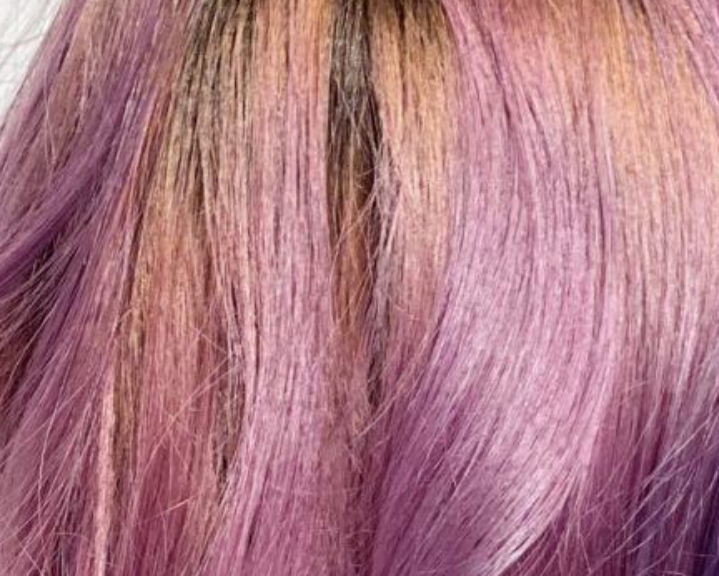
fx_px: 5003
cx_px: 616
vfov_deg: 6.4
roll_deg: +2.1
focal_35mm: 235
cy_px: 1070
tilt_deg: -22.3
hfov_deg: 8.2
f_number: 2
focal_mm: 6
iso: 64
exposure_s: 1/100
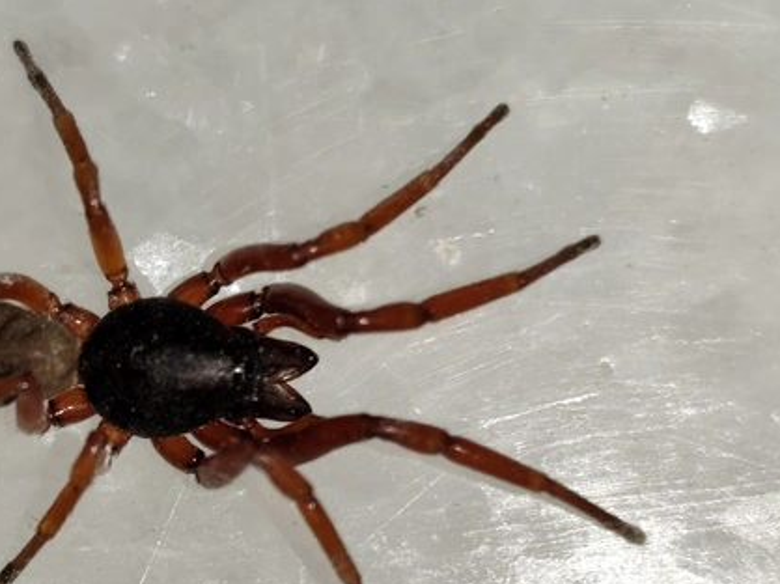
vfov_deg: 10.5
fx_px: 3175
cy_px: 355
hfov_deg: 14.0
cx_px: 198
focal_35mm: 141
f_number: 1.65
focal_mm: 6.19
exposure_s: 1/100
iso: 125
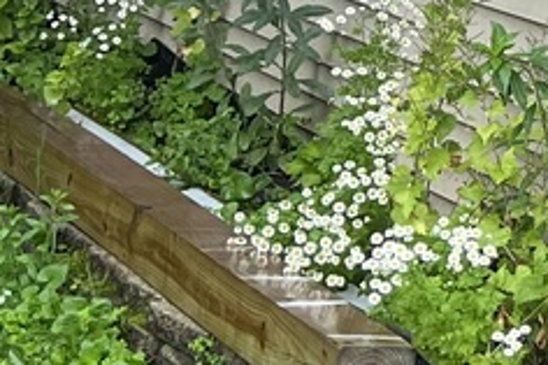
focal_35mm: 165
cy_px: -235
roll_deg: -2.1
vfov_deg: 8.1
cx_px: 1161
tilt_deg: -3.0
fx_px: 2510
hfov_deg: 11.1
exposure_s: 1/121
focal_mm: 5.7
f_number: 1.5
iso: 50
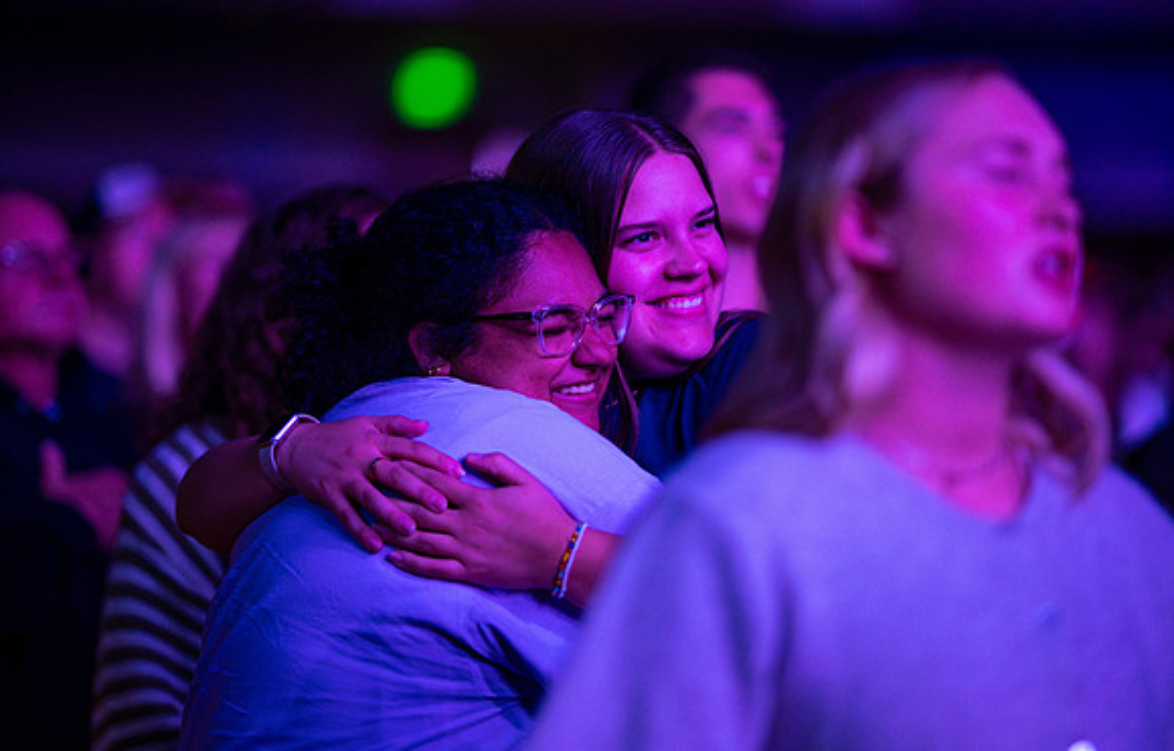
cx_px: 659
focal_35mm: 128
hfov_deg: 16.2
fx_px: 4131
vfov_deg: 10.4
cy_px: 309
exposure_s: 1/125
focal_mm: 105
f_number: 1.4
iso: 800
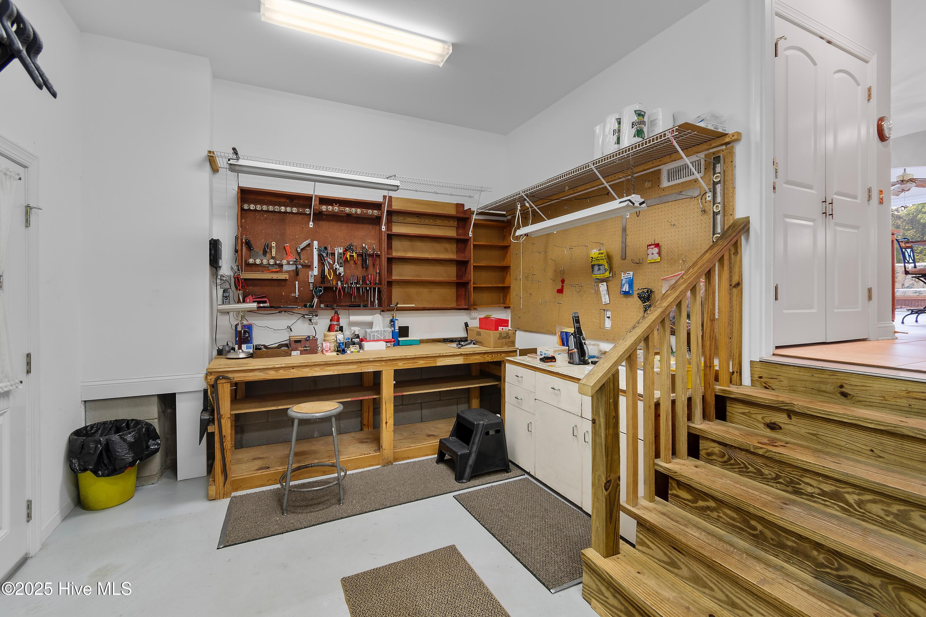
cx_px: 463
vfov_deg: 77.3
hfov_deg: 100.4
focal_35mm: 15
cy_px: 308
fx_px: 386
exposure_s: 1/4
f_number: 4.5
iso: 100
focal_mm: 10
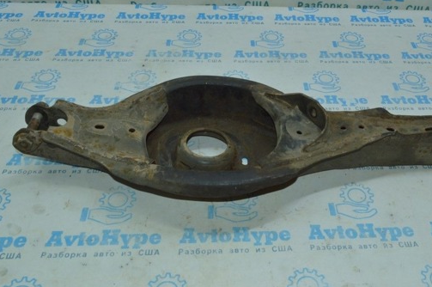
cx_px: 259
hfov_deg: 46.2
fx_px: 503
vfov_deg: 31.7
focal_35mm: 42
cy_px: 113
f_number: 16
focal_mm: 22
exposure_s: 1/40
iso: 900
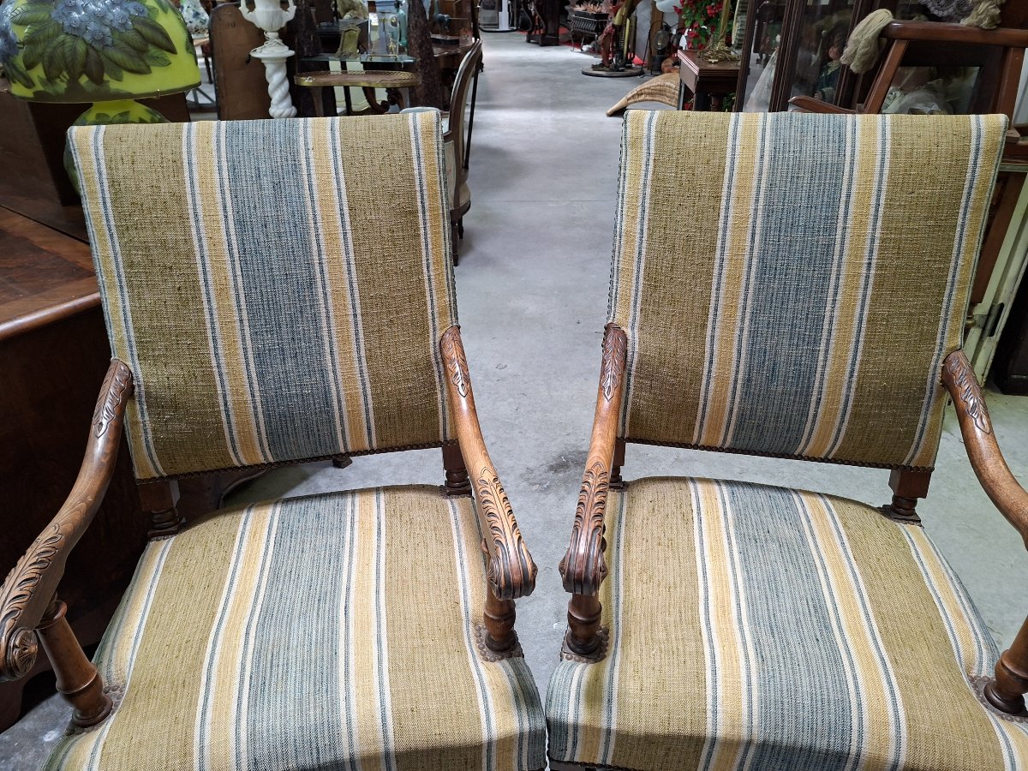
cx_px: 514
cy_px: 386
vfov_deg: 58.9
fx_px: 683
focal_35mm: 23
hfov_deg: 73.9
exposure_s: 1/33
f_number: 1.8
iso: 250
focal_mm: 5.54
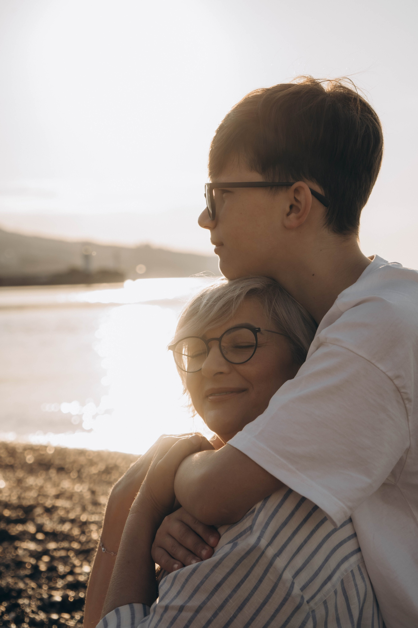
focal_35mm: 70
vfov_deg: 28.8
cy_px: 314
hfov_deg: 19.5
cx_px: 209
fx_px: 1219
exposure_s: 1/500
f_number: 5.6
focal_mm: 70
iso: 160
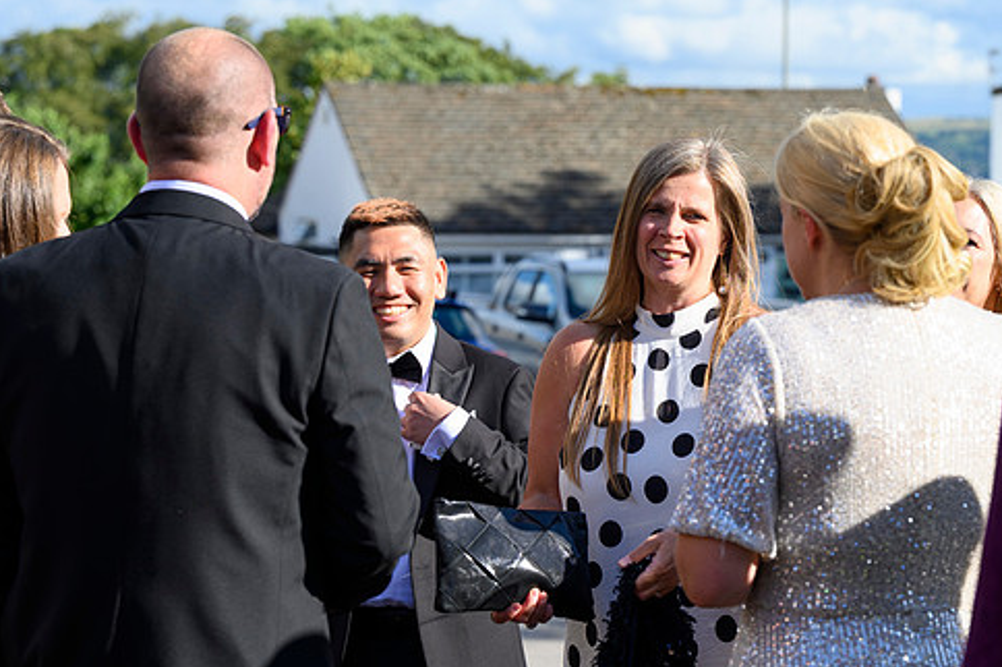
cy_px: 377
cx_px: 594
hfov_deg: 17.1
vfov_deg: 11.4
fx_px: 3338
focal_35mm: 120
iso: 100
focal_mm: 99
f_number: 6.3
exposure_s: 1/320
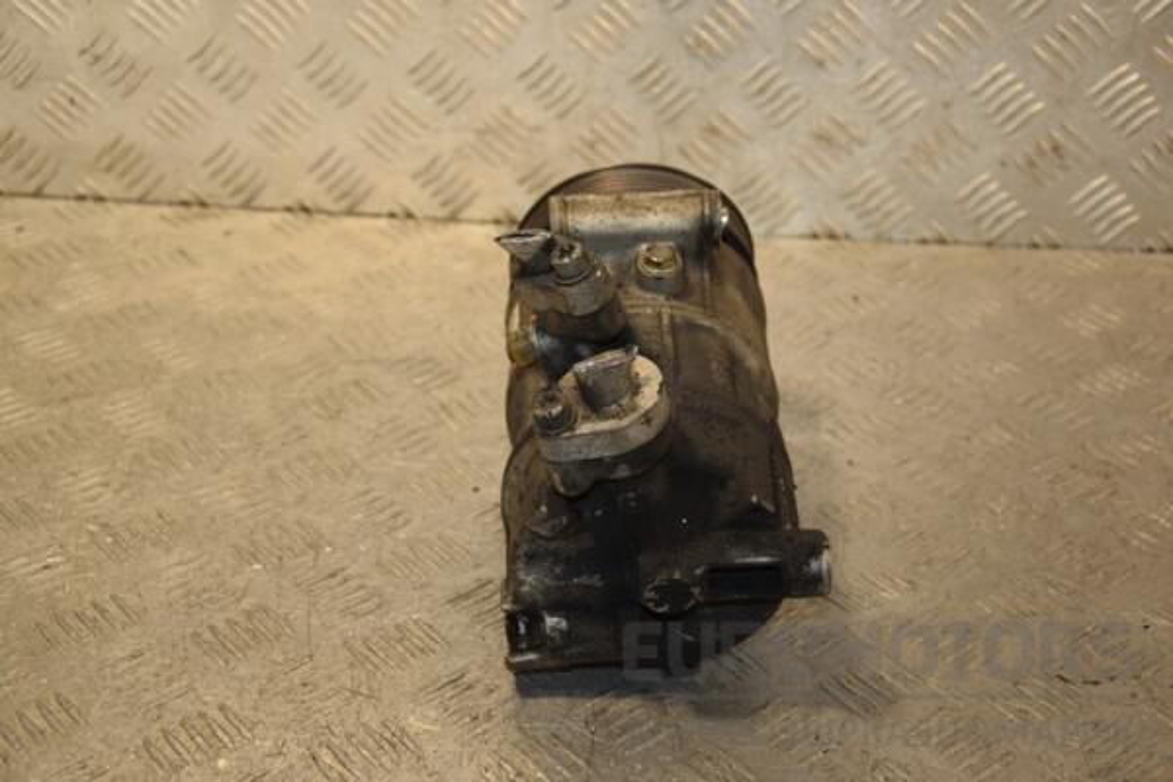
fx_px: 1857
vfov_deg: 23.8
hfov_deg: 35.1
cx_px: 586
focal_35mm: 57
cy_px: 391
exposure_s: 1/160
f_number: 5
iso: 800
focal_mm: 38
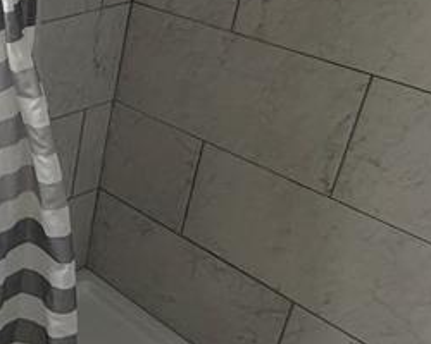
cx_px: -197
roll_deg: +2.0
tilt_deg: -23.6
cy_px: 84
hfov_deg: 25.9
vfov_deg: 26.8
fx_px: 714
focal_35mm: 56
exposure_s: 1/120
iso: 200
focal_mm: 2.22
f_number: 2.2
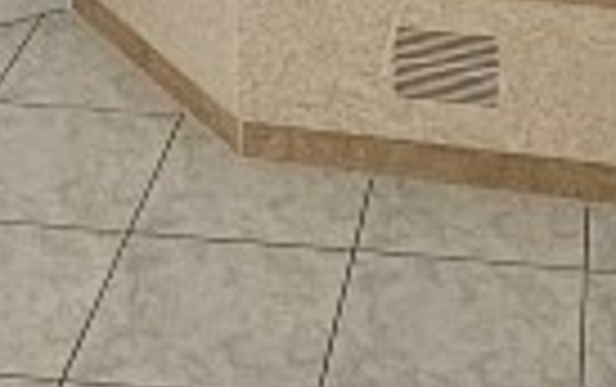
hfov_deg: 20.1
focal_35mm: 103
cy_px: -536
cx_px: 445
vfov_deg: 10.9
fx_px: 1731
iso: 400
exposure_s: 1/50
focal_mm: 2.2
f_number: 2.2
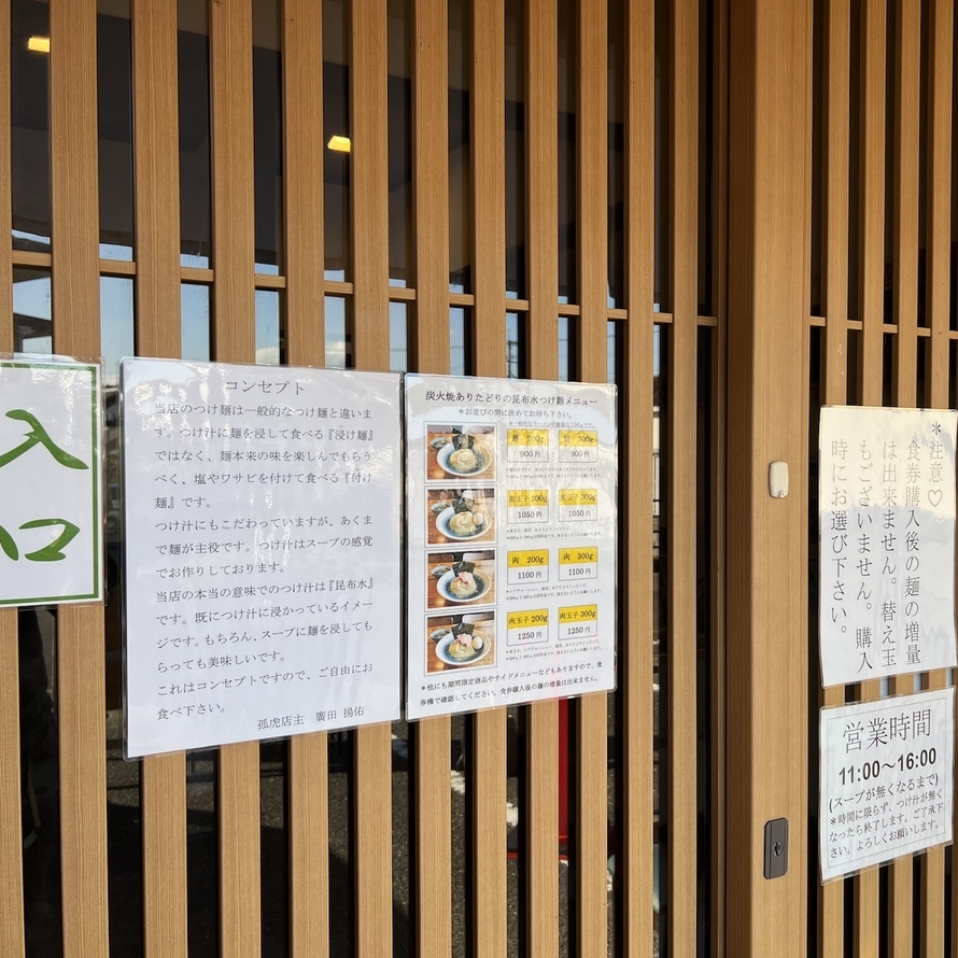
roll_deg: +0.6
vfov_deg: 52.5
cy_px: 479
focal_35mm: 31
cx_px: 609
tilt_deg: -2.3
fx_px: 971
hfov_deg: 51.9
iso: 50
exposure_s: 1/780
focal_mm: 5.7
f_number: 1.5
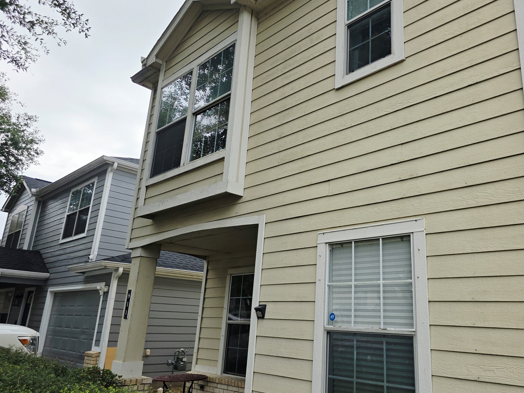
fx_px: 424
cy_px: 196
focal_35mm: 28
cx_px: 311
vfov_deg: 49.8
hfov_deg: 62.9
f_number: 1.7
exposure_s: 1/4889
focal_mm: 6.3
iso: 80
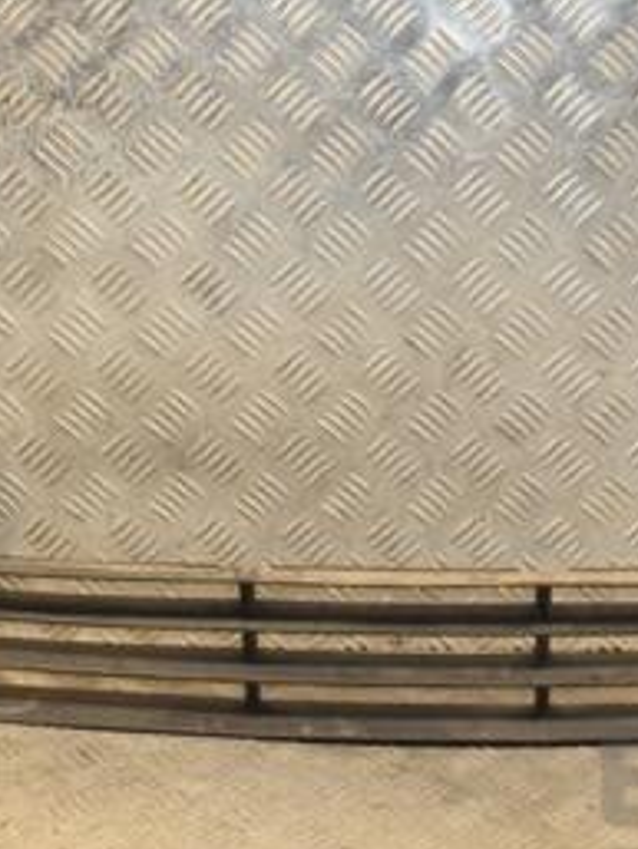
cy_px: 337
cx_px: 539
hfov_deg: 19.6
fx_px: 1817
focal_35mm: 74
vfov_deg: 26.3
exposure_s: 1/160
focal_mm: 22
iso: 800
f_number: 5
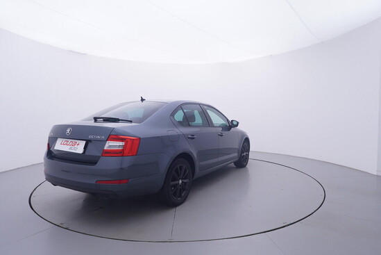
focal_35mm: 22
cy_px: 128
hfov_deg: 77.3
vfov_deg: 56.2
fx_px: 238
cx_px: 190
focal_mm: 15
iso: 200
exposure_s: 1/80
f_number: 5
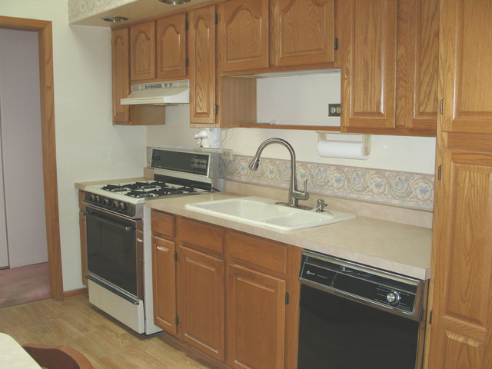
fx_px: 540
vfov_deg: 37.7
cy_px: 184
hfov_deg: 49.0
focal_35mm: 38
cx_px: 246
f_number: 2.8
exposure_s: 1/40
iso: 100
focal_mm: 7.8
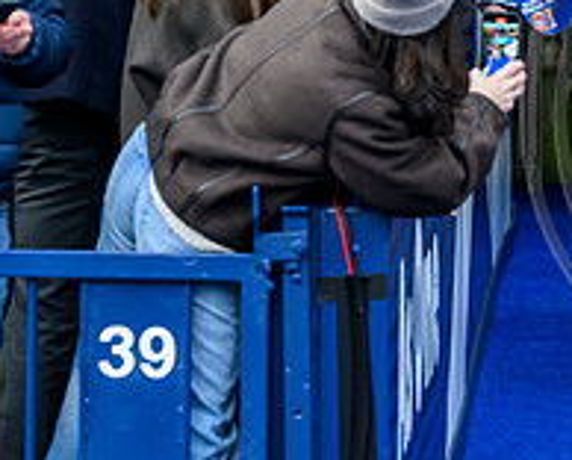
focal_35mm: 374
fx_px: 6344
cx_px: 651
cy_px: 115
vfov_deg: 4.2
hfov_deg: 5.1
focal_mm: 115
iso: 2500
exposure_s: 1/1250
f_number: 4.5
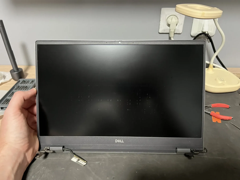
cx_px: 120
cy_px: 90
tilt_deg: -32.3
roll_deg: +1.7
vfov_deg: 53.1
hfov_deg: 67.3
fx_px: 180
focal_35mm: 26
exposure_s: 1/33
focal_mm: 5.7
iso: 400
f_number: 1.5
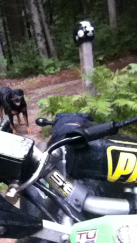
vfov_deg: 38.5
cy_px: 119
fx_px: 349
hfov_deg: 22.1
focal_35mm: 54
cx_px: 46
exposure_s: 1/30
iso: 800
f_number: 2.4
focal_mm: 3.85
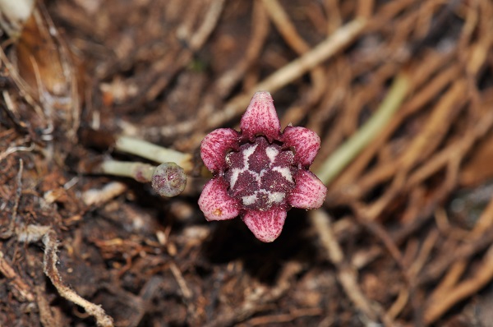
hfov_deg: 13.1
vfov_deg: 8.7
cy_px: 164
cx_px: 246
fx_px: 2153
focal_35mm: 158
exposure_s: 1/60
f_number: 13
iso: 200
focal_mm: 105
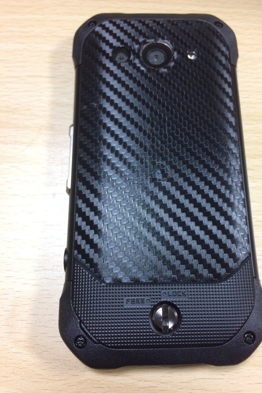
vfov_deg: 60.3
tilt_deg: -73.4
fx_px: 338
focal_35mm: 31
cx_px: 147
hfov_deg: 42.2
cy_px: 195
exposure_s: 1/30
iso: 250
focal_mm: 4.15
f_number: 2.2
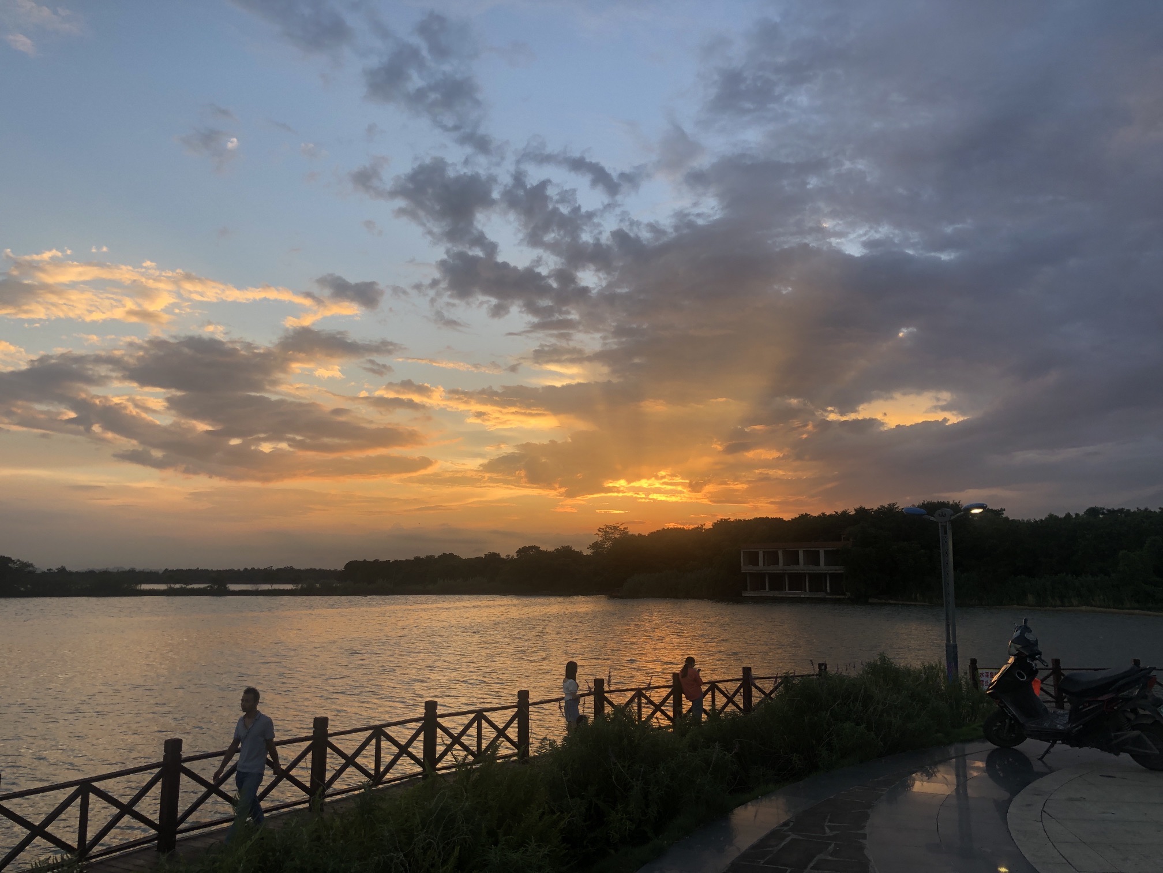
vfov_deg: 49.7
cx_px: 582
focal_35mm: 28
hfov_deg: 63.4
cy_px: 436
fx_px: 941
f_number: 1.8
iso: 20
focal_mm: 4
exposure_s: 1/324
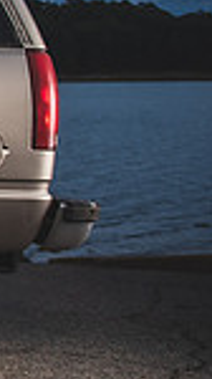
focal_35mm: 98
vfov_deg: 21.4
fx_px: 983
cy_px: 42
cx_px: -496
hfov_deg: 9.0
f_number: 2.8
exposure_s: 1/500
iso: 100
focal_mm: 24
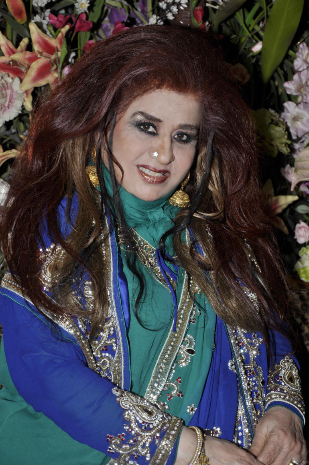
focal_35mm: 75
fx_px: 968
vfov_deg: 27.0
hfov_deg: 18.1
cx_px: 154
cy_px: 232
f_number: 5
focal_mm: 50
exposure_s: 1/125
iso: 250
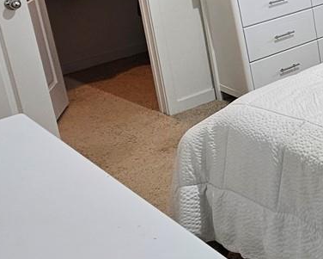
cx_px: 406
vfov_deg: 27.1
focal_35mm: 54
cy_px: 26
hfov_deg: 29.0
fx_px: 516
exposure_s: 1/60
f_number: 2.2
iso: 100
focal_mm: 2.2
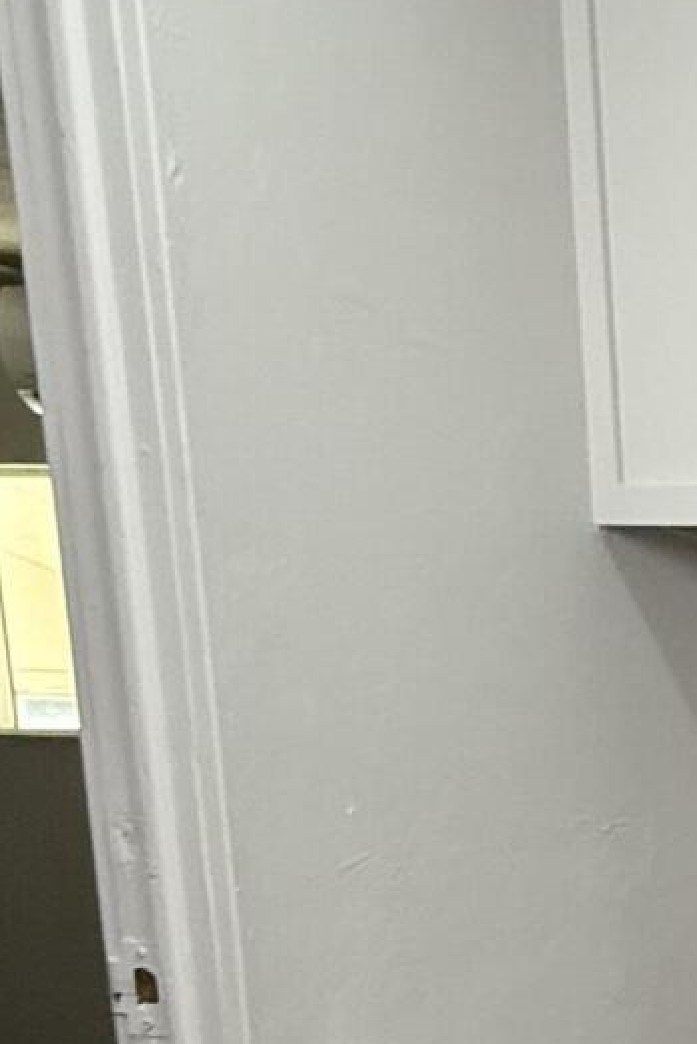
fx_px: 1625
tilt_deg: -11.8
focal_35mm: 56
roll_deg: -1.1
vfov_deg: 33.0
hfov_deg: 18.8
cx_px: 1247
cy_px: 1020
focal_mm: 2.22
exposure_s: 1/120
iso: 250
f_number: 2.2
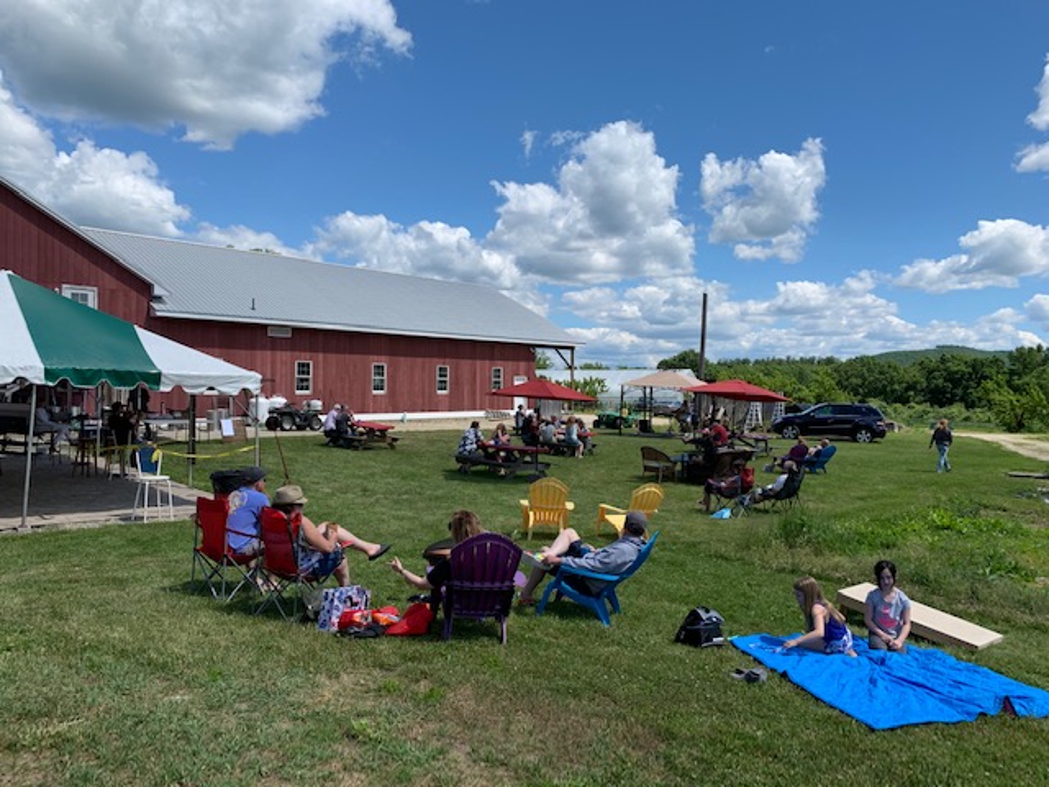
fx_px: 788
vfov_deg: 53.1
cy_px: 394
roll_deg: -0.5
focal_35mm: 26
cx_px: 524
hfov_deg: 67.3
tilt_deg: +0.4
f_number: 1.8
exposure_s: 1/2611
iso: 25
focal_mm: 4.25
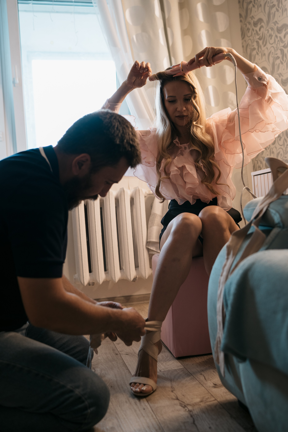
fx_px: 420
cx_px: 144
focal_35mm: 35
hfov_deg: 37.9
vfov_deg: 54.4
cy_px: 216
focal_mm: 35
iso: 800
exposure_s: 1/250
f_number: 2.5
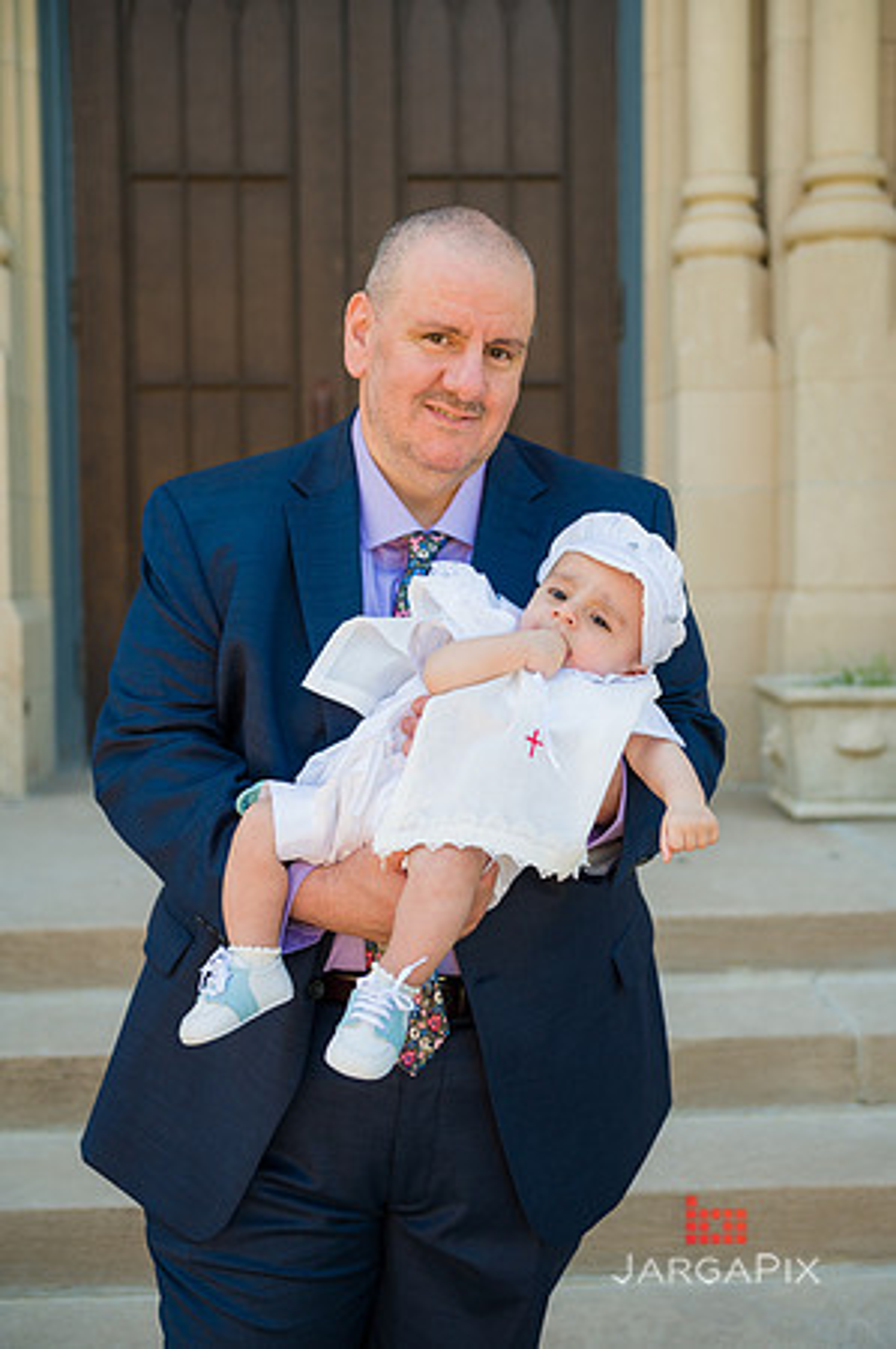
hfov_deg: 28.0
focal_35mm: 48
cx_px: 448
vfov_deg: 41.2
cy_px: 674
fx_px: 1796
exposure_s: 1/640
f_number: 4
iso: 320
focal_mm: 48
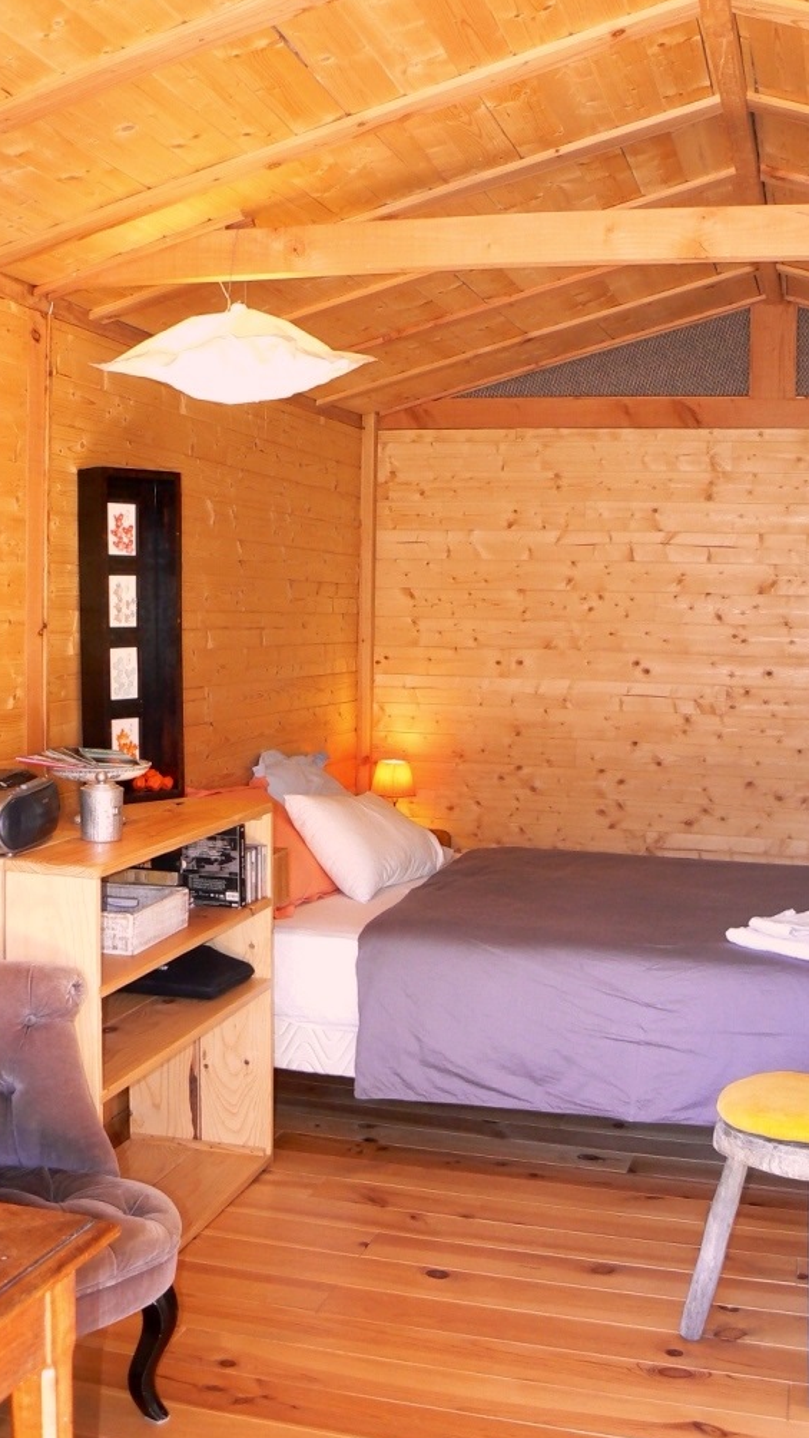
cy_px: 720
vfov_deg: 50.5
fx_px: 1525
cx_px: 374
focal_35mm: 40
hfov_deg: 29.7
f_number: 2.8
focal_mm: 6
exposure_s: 1/40
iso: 160
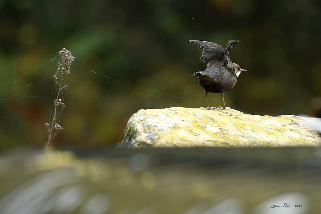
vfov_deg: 1.8
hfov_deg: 2.7
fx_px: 6688
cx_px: 160
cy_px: 107
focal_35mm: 750
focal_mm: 500
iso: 640
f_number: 5.6
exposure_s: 1/350
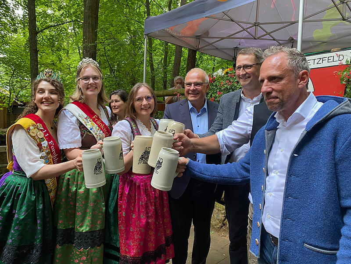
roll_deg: -1.1
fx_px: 264
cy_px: 132
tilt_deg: -3.9
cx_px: 176
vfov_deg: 53.1
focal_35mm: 26
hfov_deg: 67.3
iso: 250
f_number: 1.8
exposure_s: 1/50
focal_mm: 4.25
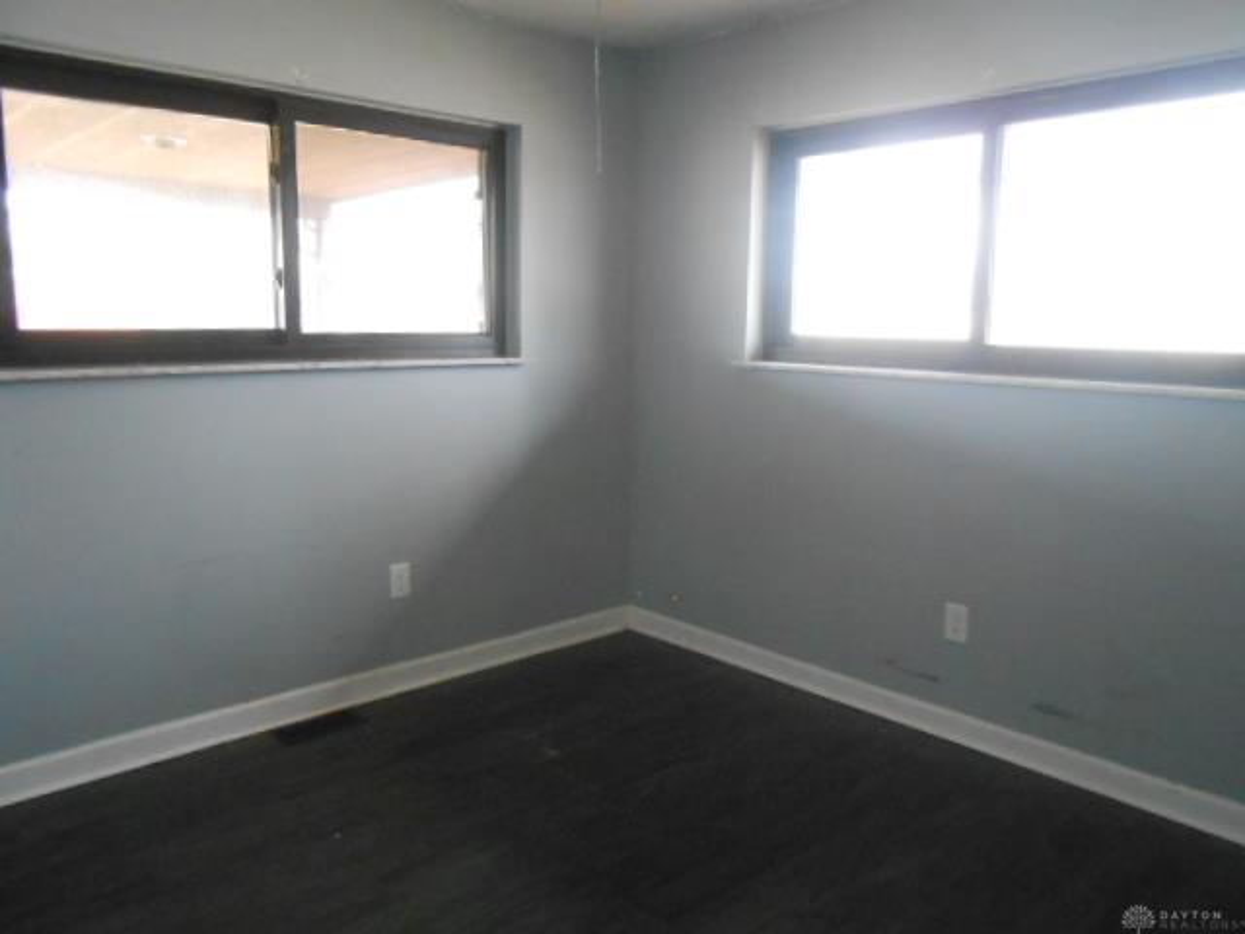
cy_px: 467
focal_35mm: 26
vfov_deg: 53.1
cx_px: 622
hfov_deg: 67.3
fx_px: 935
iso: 800
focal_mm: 4.6
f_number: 3.5
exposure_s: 1/60
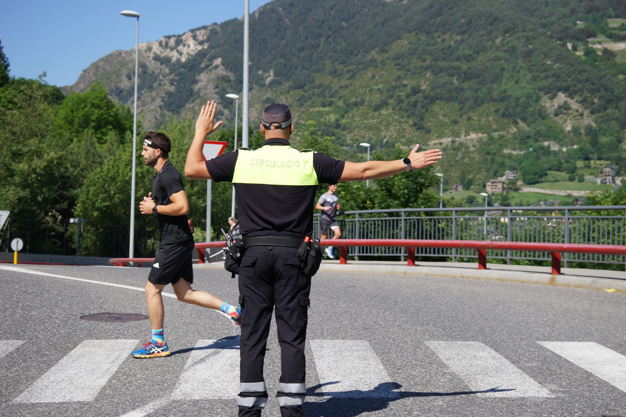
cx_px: 313
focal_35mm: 70
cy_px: 208
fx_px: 1217
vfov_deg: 19.5
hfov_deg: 28.8
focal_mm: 70
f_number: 8
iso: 100
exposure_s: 1/250
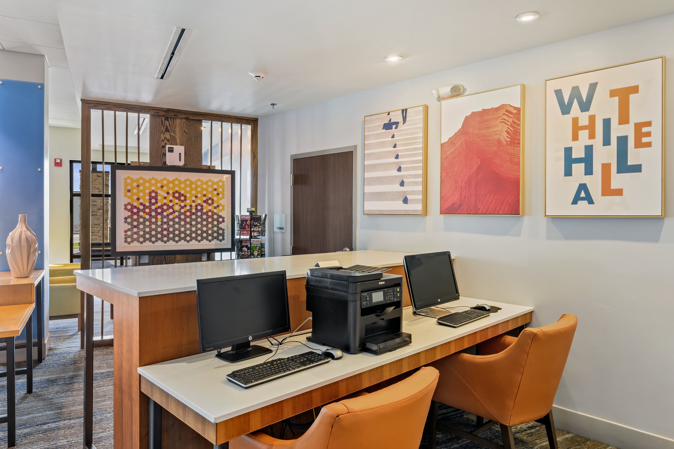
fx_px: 430
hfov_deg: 76.1
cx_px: 337
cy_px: 224
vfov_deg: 55.0
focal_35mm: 23
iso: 250
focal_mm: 23
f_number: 11
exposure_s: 3
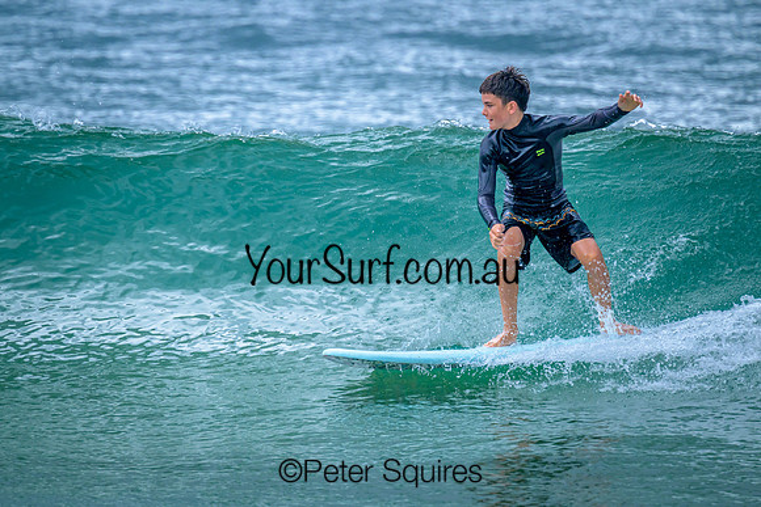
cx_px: 388
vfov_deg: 2.2
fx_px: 13431
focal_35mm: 635
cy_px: 219
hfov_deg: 3.2
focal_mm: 560
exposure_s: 1/2000
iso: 1800
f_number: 8
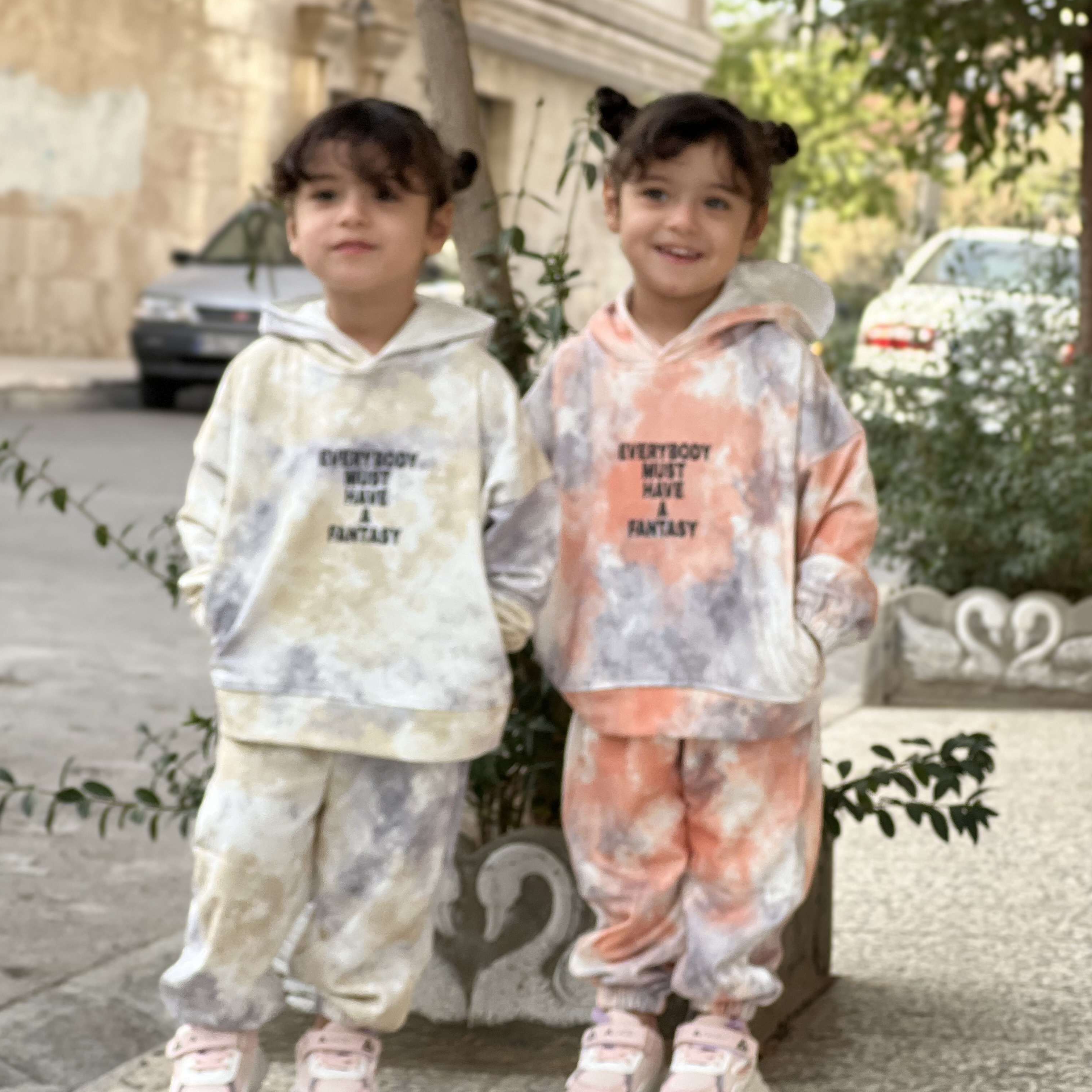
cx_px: 546
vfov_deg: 19.1
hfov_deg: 19.1
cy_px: 582
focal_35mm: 91
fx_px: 3248
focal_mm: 9
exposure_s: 1/121
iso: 64
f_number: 2.8
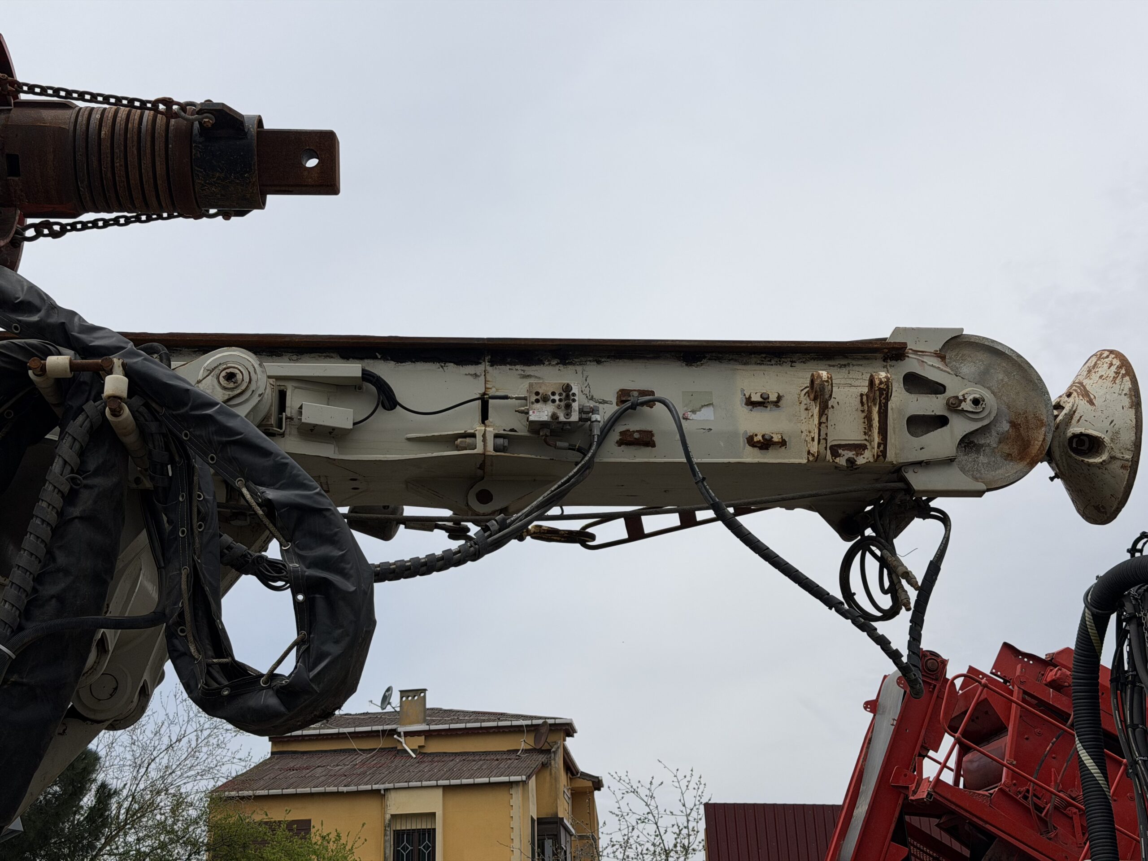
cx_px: 574
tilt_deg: +21.1
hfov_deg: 39.7
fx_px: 1592
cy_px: 430
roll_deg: +1.2
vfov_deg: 30.3
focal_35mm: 48
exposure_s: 1/11364
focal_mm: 6.76
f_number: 1.78
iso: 64
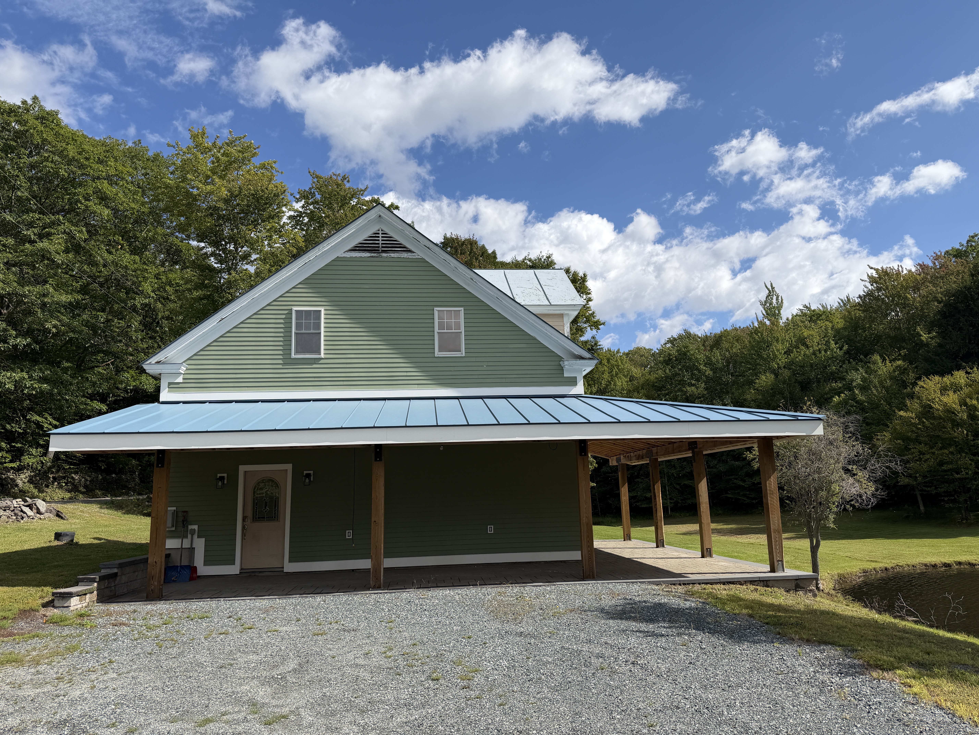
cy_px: 368
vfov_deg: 56.8
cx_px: 490
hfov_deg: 71.6
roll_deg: +1.5
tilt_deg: +10.6
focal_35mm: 24
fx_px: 679
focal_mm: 6.76
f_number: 1.78
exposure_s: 1/5714
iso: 80
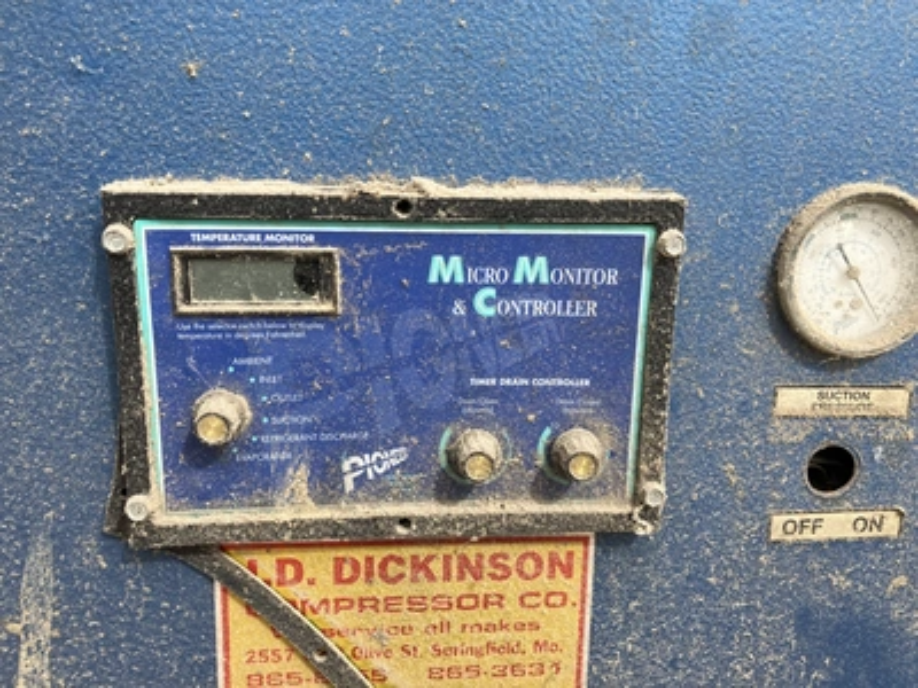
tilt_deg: -9.7
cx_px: 459
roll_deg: -0.7
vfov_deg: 49.7
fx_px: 743
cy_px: 344
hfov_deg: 63.4
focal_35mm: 28
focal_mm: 3.99
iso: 32
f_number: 1.8
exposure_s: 1/1312
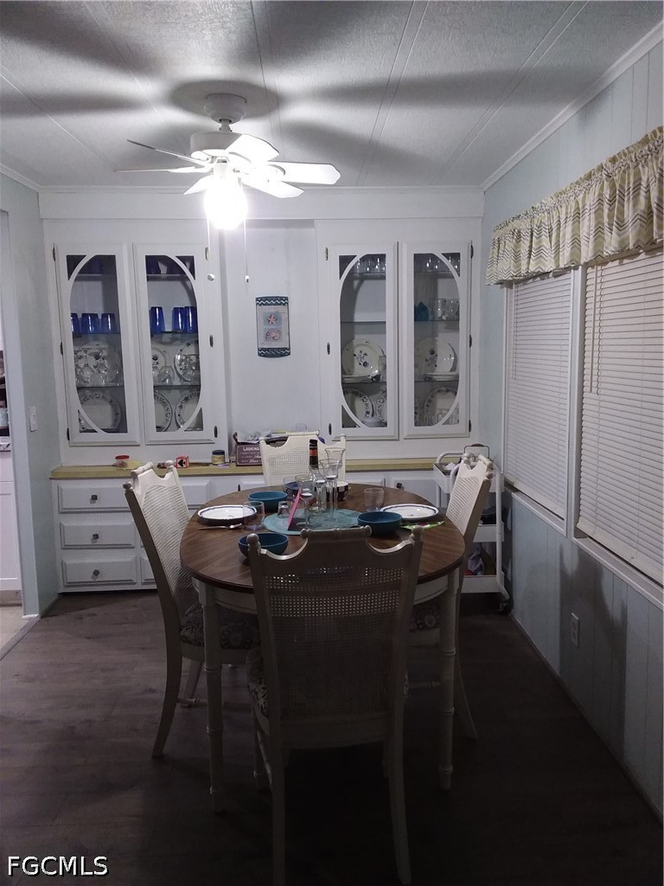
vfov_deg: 63.4
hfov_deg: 49.7
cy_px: 443
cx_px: 332
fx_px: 716
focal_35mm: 28
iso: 125
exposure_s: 1/30
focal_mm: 2.91
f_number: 1.9
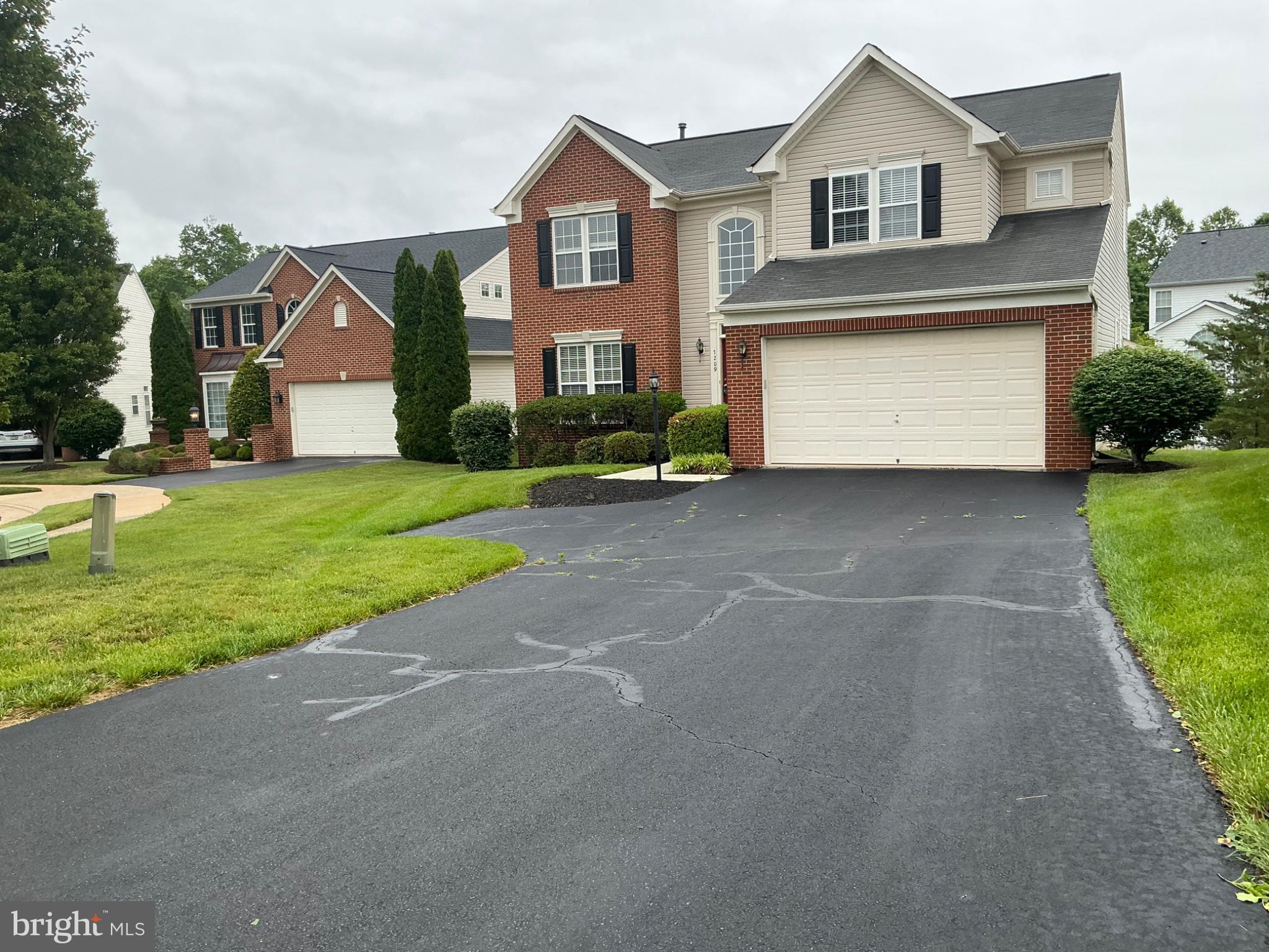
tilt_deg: -5.0
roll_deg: +1.8
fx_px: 1026
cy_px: 476
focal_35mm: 28
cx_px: 634
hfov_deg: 63.4
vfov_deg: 49.7
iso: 20
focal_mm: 3
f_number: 1.8
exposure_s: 1/217
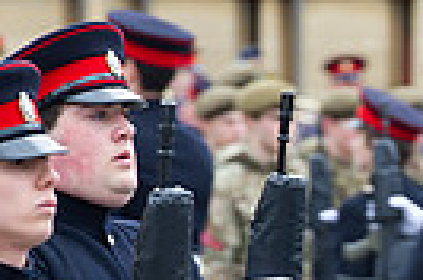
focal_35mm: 942
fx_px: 11042
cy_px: 357
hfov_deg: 2.2
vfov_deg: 1.5
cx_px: 657
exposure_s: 1/250
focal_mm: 200
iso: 800
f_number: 6.3
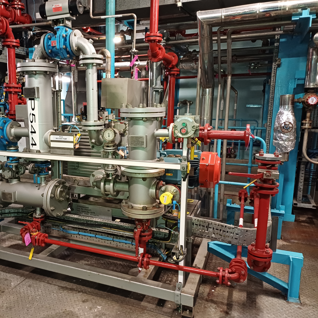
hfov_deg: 53.1
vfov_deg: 54.0
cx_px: 109
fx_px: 312
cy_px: 160
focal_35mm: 30
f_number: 1.8
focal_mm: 4.65
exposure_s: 1/20
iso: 800
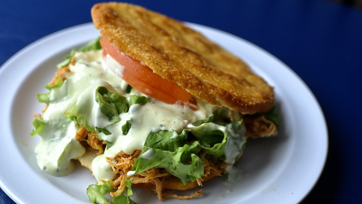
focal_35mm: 45
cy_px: 124
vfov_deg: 26.5
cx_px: 141
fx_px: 432
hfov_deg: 45.2
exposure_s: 1/320
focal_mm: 35
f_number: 4.5
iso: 1600
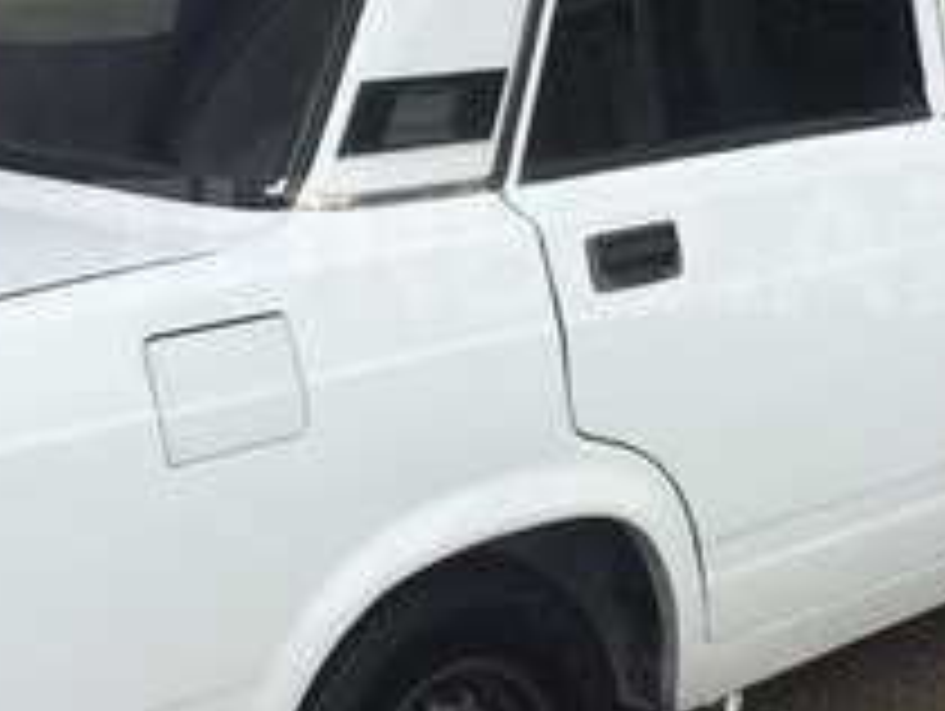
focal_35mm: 91
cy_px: 245
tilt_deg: -9.4
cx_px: 549
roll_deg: -4.1
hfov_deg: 21.5
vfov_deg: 16.2
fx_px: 2487
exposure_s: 1/2740
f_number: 2.2
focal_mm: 4.15
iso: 32
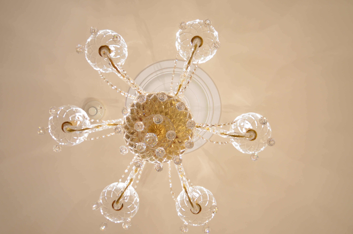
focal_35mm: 45
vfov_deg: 29.7
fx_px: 440
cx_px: 176
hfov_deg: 43.7
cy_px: 117
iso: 640
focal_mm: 30
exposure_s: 1/20
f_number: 4.5
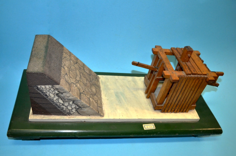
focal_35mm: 33
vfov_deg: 39.8
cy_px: 78
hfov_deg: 57.3
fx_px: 216
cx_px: 118
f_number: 4
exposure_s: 1/60
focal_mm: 22
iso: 800
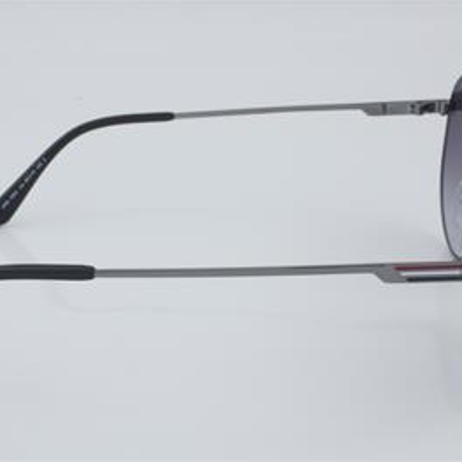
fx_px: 1465
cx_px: 209
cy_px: 230
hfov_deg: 17.9
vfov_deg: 17.9
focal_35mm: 97
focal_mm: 50
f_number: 32
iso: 100
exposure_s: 1/3
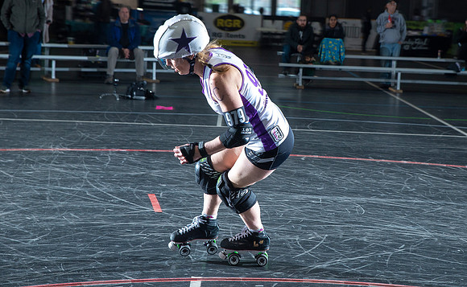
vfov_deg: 17.2
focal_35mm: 75
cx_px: 263
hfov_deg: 27.6
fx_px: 951
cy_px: 120
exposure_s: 1/160
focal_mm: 65
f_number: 7.1
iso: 800
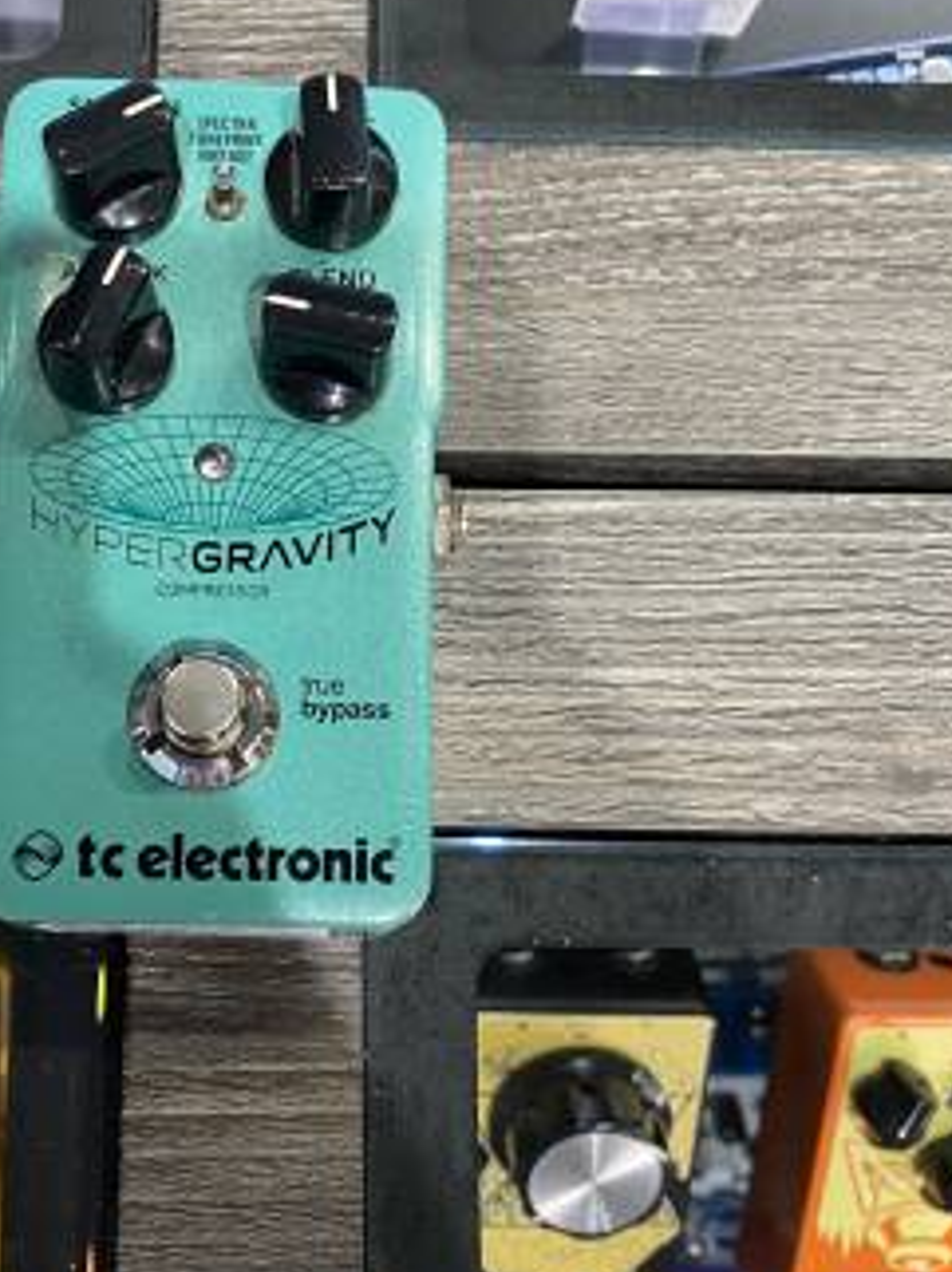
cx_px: 261
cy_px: 648
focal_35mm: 42
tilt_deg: -77.4
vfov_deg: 44.8
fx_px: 1542
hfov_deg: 33.7
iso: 160
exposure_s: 1/60
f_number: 1.8
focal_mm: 4.25
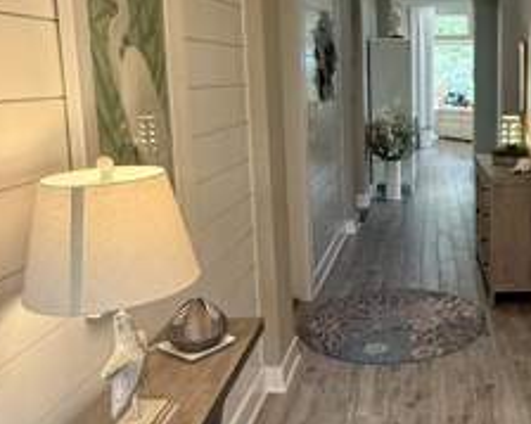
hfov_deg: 44.2
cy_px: 166
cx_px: 439
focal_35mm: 39
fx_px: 613
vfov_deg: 38.0
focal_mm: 2.22
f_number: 2.2
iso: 320
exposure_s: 1/120
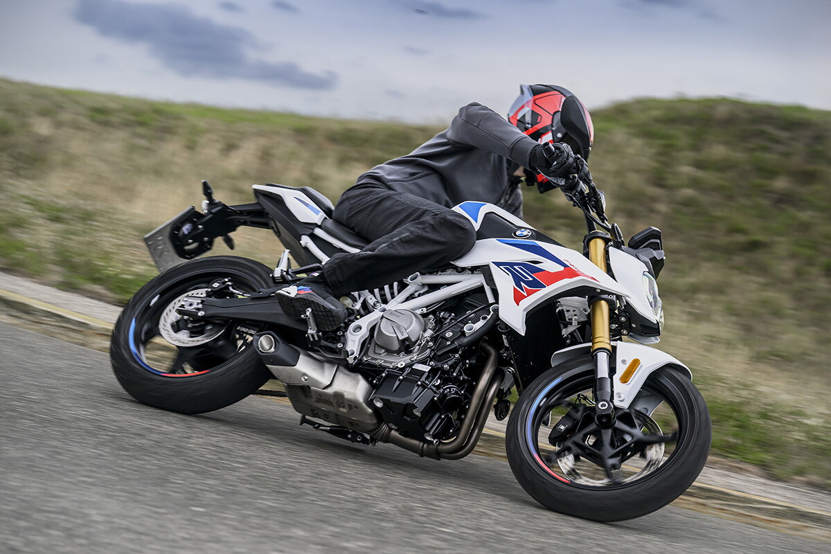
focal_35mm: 78
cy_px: 277
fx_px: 1800
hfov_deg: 26.0
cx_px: 416
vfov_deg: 17.5
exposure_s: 1/320
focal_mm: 78
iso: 320
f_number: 5
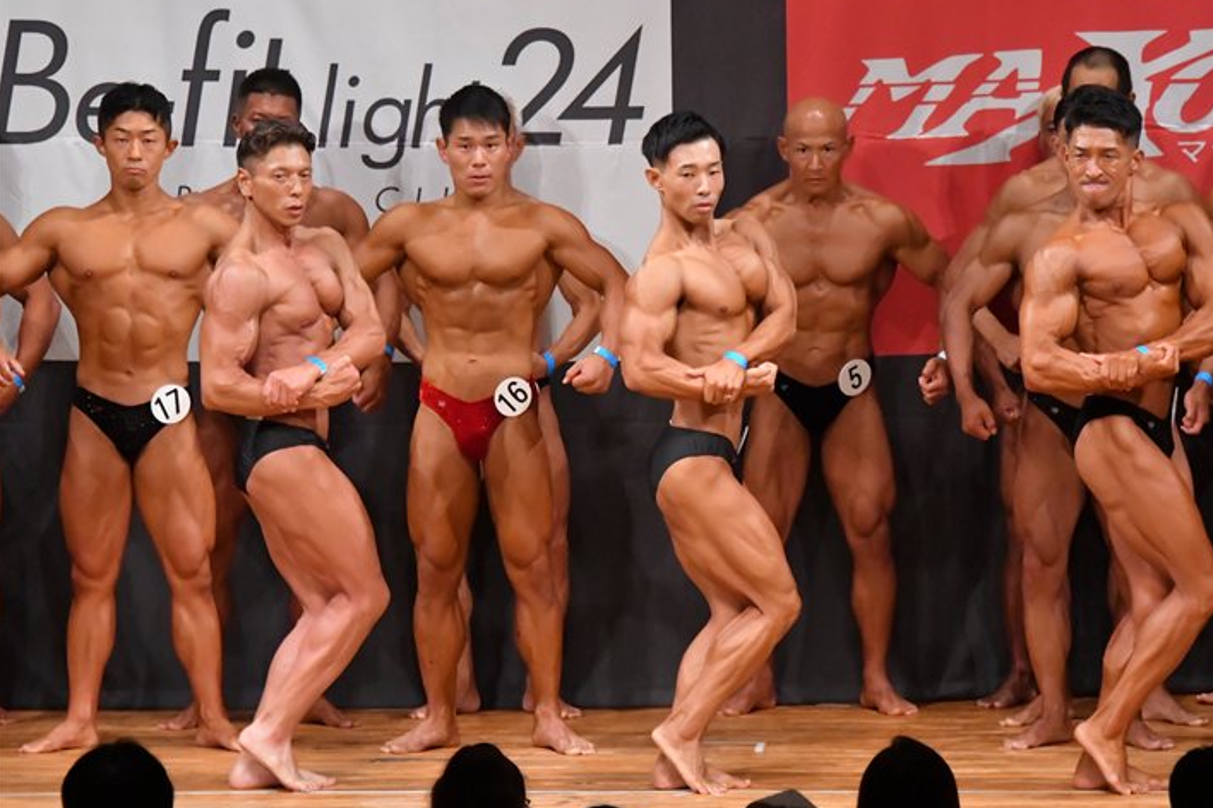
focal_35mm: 279
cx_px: 660
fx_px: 9400
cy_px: 418
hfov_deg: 7.4
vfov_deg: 4.9
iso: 9000
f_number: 5.6
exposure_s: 1/400
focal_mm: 170
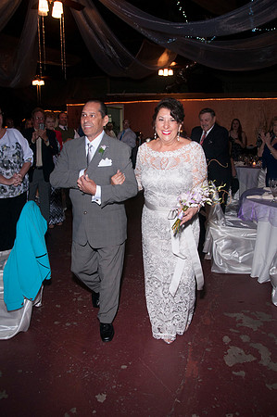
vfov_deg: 67.4
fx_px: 312
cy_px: 208
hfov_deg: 47.8
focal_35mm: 27
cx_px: 138
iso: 400
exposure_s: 1/60
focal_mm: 18
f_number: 5.6
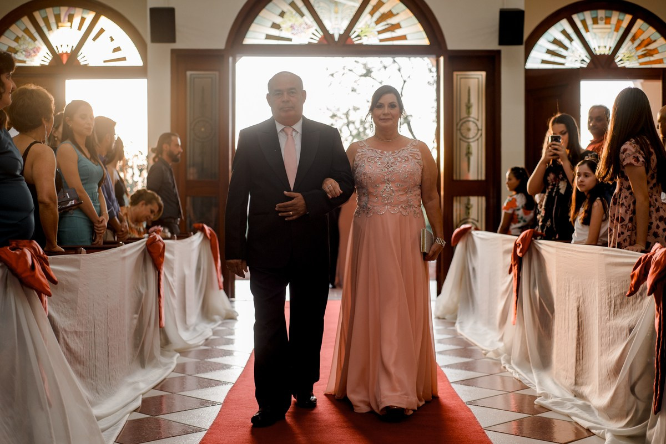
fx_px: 948
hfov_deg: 38.7
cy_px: 222
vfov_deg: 26.4
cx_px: 333
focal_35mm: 51
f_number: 2.8
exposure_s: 1/160
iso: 400
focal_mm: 50
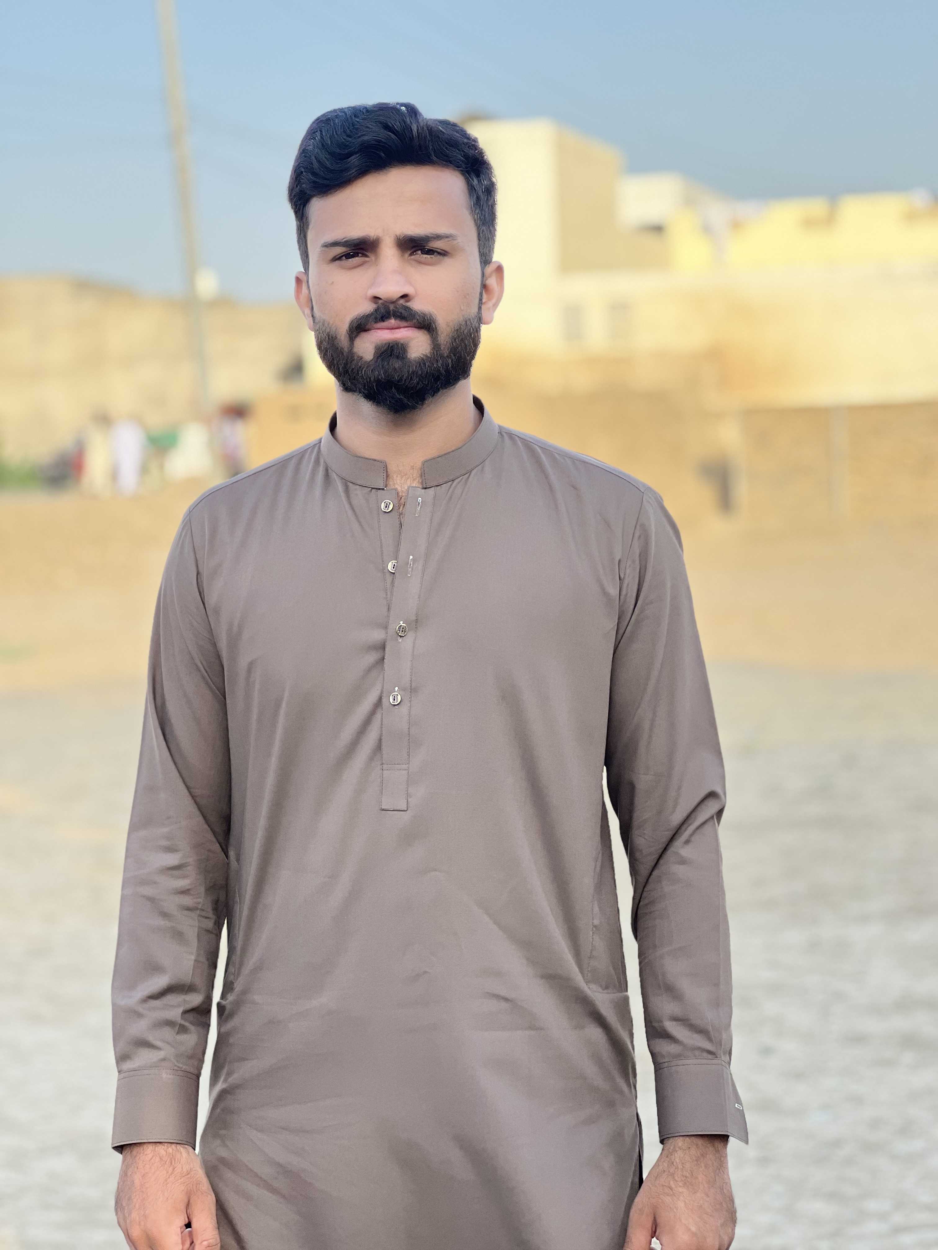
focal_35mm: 77
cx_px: 469
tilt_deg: -1.1
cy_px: 625
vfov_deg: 25.3
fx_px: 2782
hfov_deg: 19.1
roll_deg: +2.6
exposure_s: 1/177
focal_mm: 9
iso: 32
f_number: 2.8
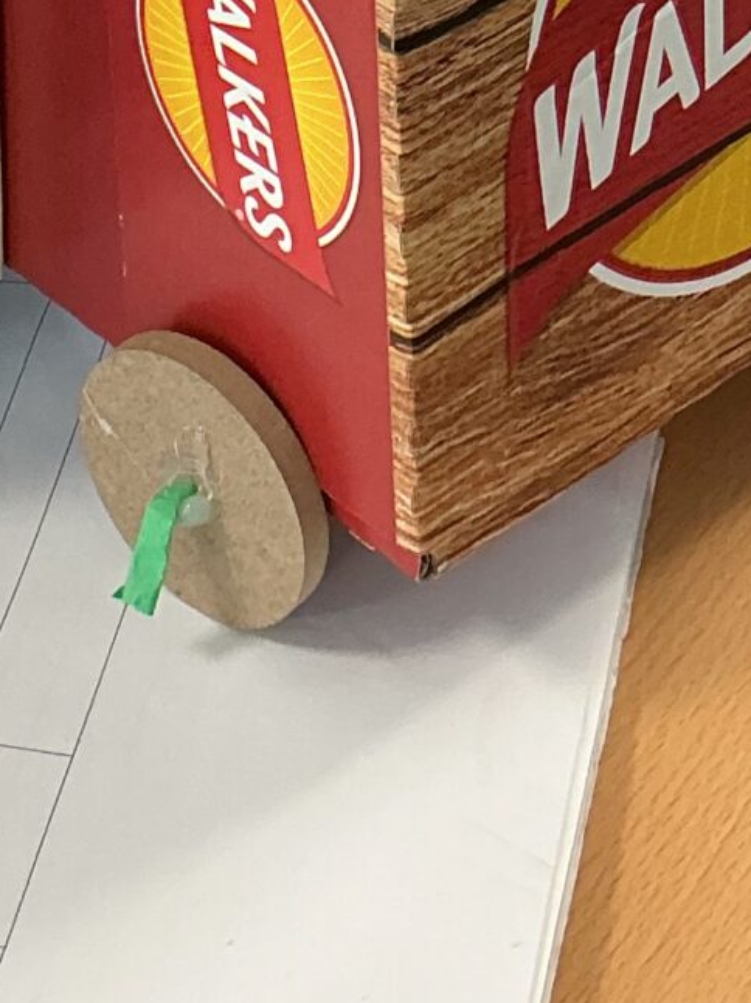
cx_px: 436
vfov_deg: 15.2
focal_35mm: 115
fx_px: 3329
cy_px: -697
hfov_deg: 12.9
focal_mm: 3
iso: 80
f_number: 1.8
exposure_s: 1/60
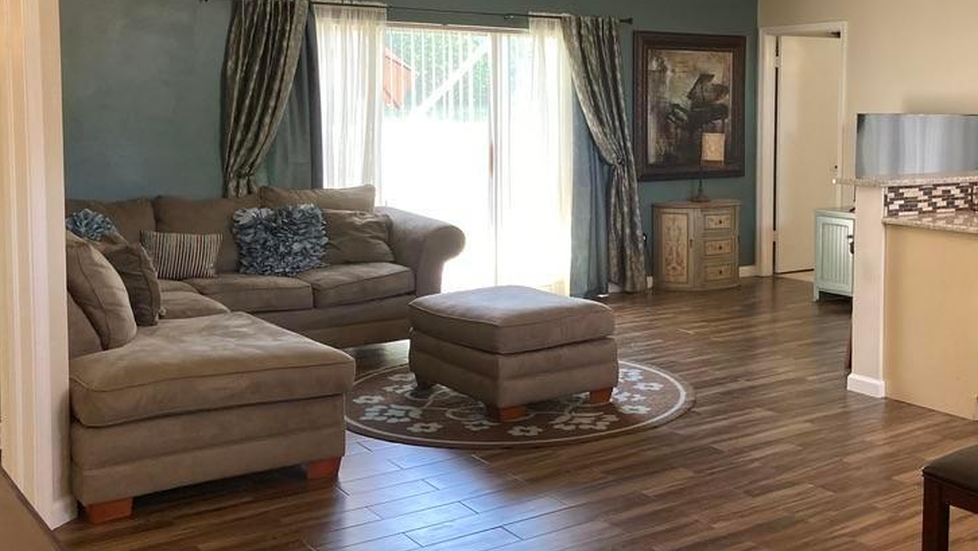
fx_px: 1116
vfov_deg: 27.6
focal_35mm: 43
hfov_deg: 46.8
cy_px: 187
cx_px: 622
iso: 125
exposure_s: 1/60
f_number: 1.8
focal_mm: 3.99
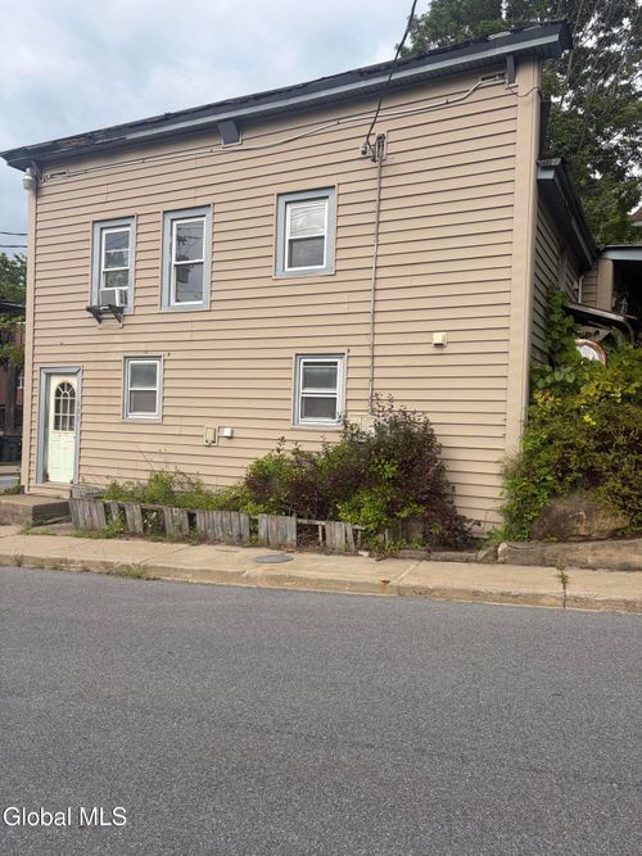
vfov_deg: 67.3
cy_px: 428
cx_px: 321
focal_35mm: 26
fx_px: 643
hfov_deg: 53.0
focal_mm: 5.96
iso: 50
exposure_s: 1/945
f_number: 1.6
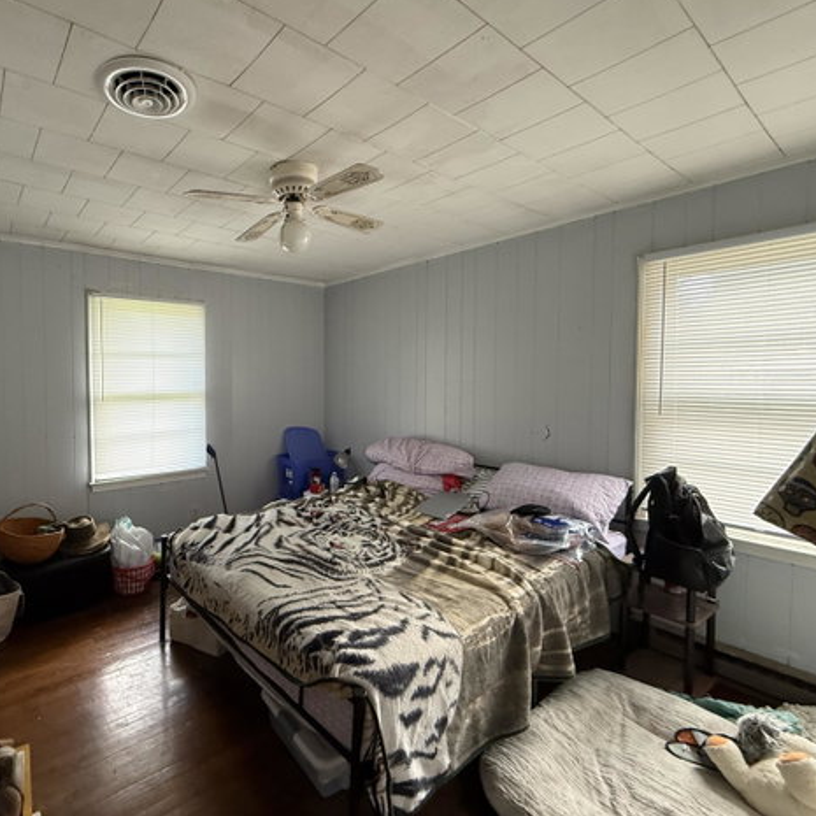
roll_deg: +0.9
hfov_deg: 81.1
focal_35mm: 17
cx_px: 271
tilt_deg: +0.5
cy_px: 397
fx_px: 453
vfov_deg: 83.9
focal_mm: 2.22
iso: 320
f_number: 2.2
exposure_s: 1/99
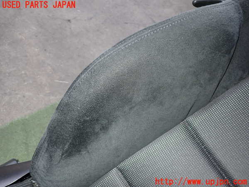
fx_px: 216
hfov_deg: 60.0
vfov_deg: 46.8
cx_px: 124
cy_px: 94
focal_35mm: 30
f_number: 6.3
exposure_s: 1/30
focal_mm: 5.4
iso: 200
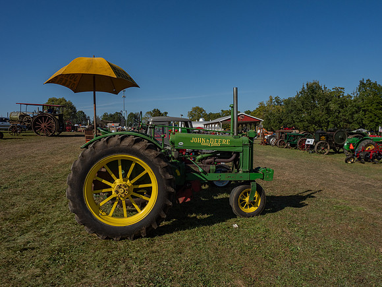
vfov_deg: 56.8
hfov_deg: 71.6
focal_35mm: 24
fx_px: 265
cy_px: 144
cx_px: 191
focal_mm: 12
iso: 200
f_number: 7.1
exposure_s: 1/800
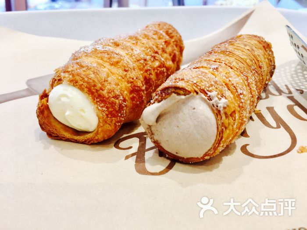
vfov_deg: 48.2
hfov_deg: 61.7
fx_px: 257
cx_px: 154
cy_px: 115
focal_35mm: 29
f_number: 2.2
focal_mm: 4.15
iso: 25
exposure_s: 1/50
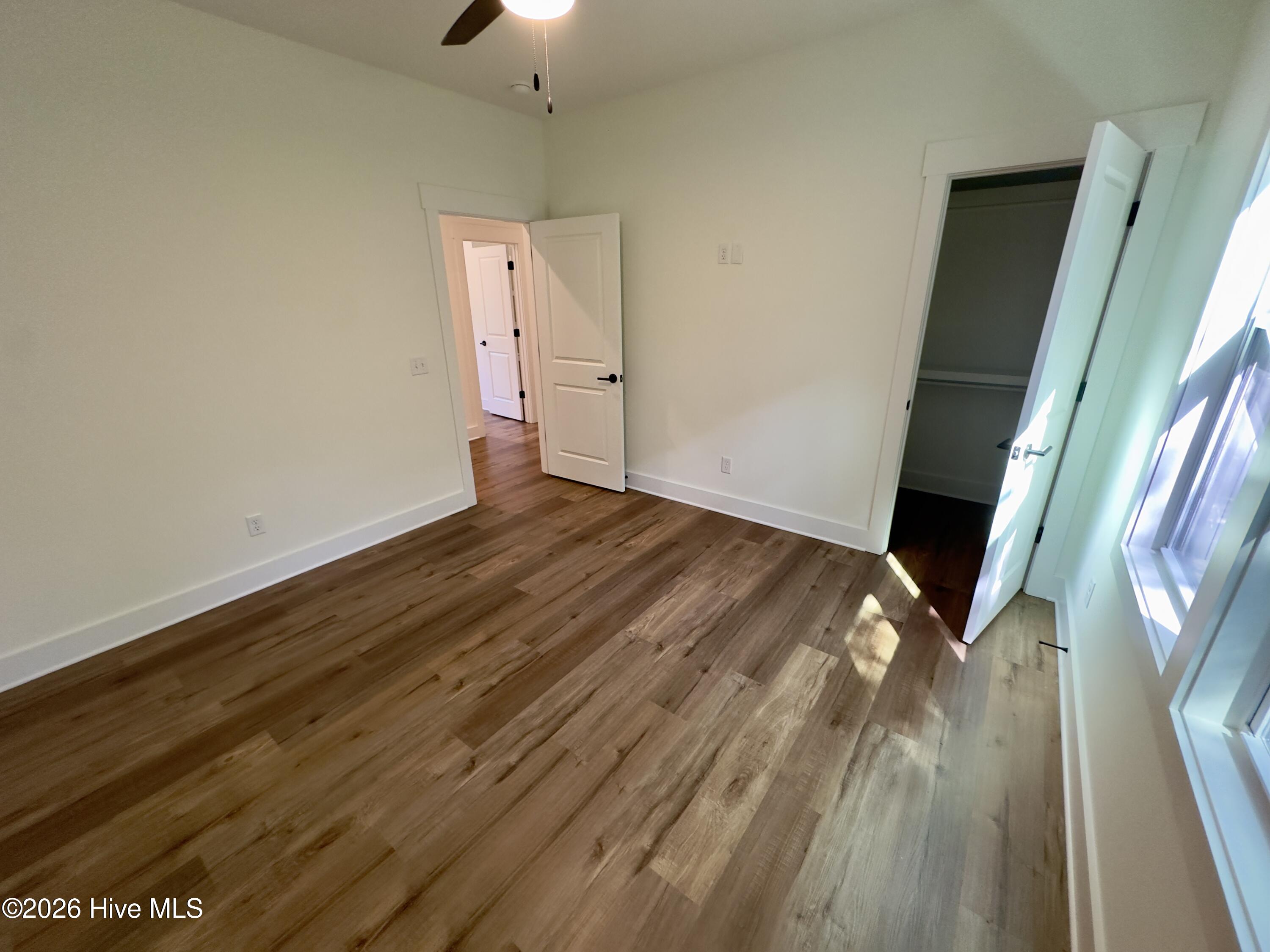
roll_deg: +1.3
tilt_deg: -18.6
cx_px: 635
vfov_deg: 85.7
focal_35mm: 14
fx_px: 514
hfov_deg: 102.1
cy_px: 476
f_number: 2.2
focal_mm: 2.22
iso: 200
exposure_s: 1/60
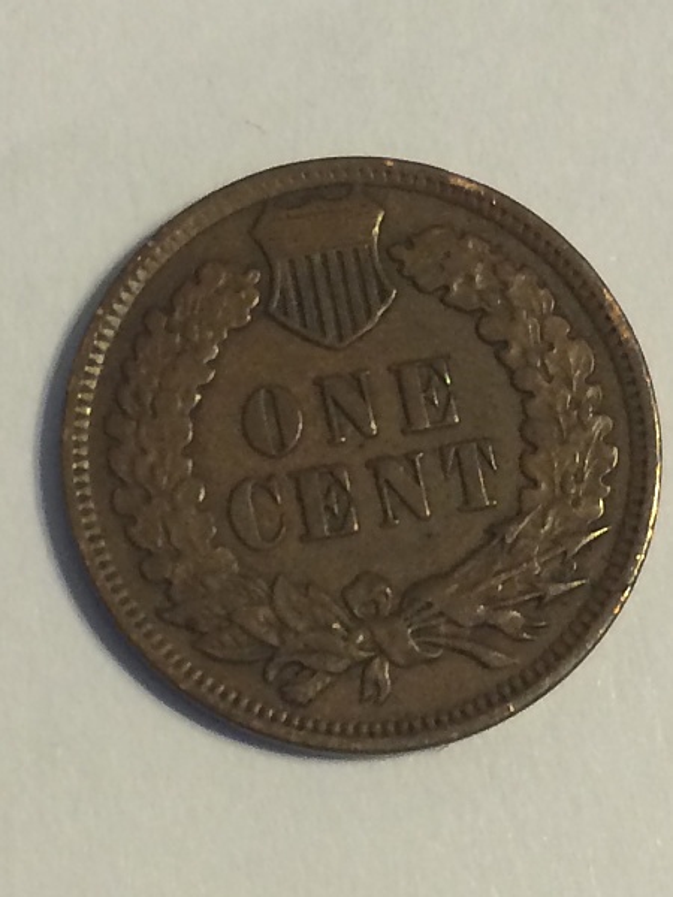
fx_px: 778
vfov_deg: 60.0
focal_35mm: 30
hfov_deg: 46.8
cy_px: 448
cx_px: 336
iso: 100
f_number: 2.2
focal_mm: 4.12
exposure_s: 1/30
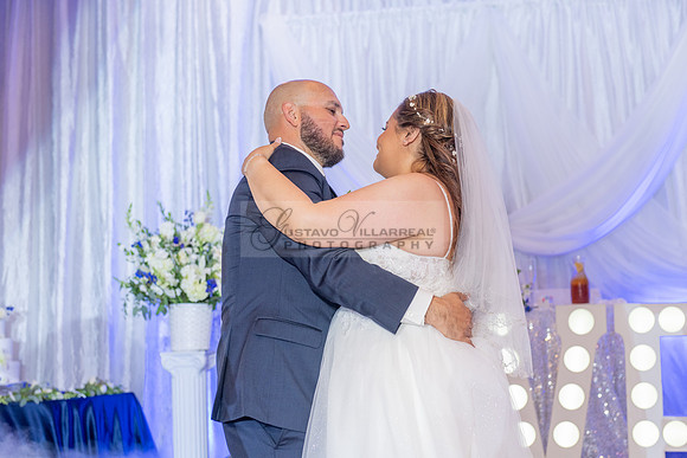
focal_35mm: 62
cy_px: 229
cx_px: 344
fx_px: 1183
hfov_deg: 32.4
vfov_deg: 21.9
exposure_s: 1/200
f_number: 4
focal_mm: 62
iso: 1600
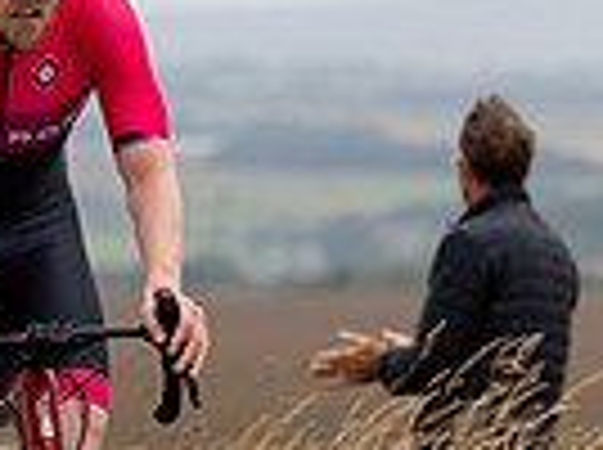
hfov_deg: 2.8
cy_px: 48
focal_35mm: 717
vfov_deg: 2.1
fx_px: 12468
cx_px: 174
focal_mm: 122
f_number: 3.5
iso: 125
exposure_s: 1/800
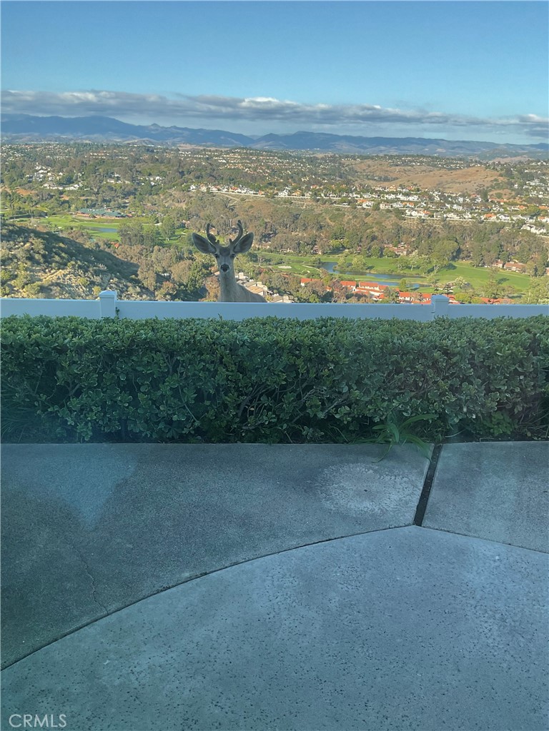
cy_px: 366
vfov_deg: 61.7
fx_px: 613
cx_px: 274
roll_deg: -2.3
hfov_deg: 48.2
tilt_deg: -18.2
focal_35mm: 29
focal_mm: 3
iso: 16
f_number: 1.8
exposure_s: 1/391
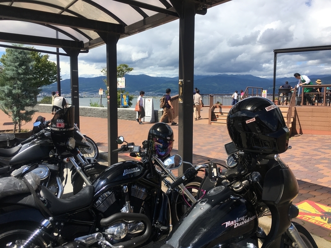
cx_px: 166
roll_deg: +0.5
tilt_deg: -5.2
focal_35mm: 29
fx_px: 277
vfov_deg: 48.2
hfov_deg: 61.7
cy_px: 124
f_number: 2.2
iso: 25
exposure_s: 1/1789
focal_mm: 4.15
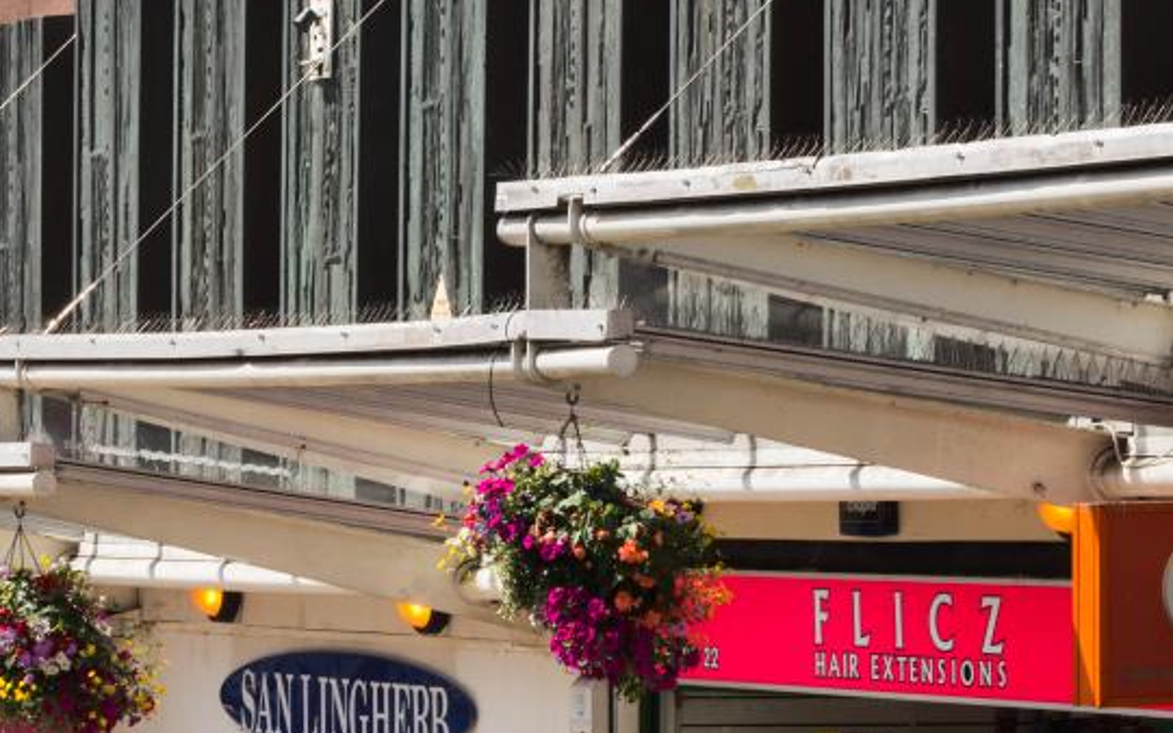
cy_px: 549
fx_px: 6745
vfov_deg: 6.2
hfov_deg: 9.8
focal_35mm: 211
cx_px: -284
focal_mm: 70
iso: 200
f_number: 16
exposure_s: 1/100
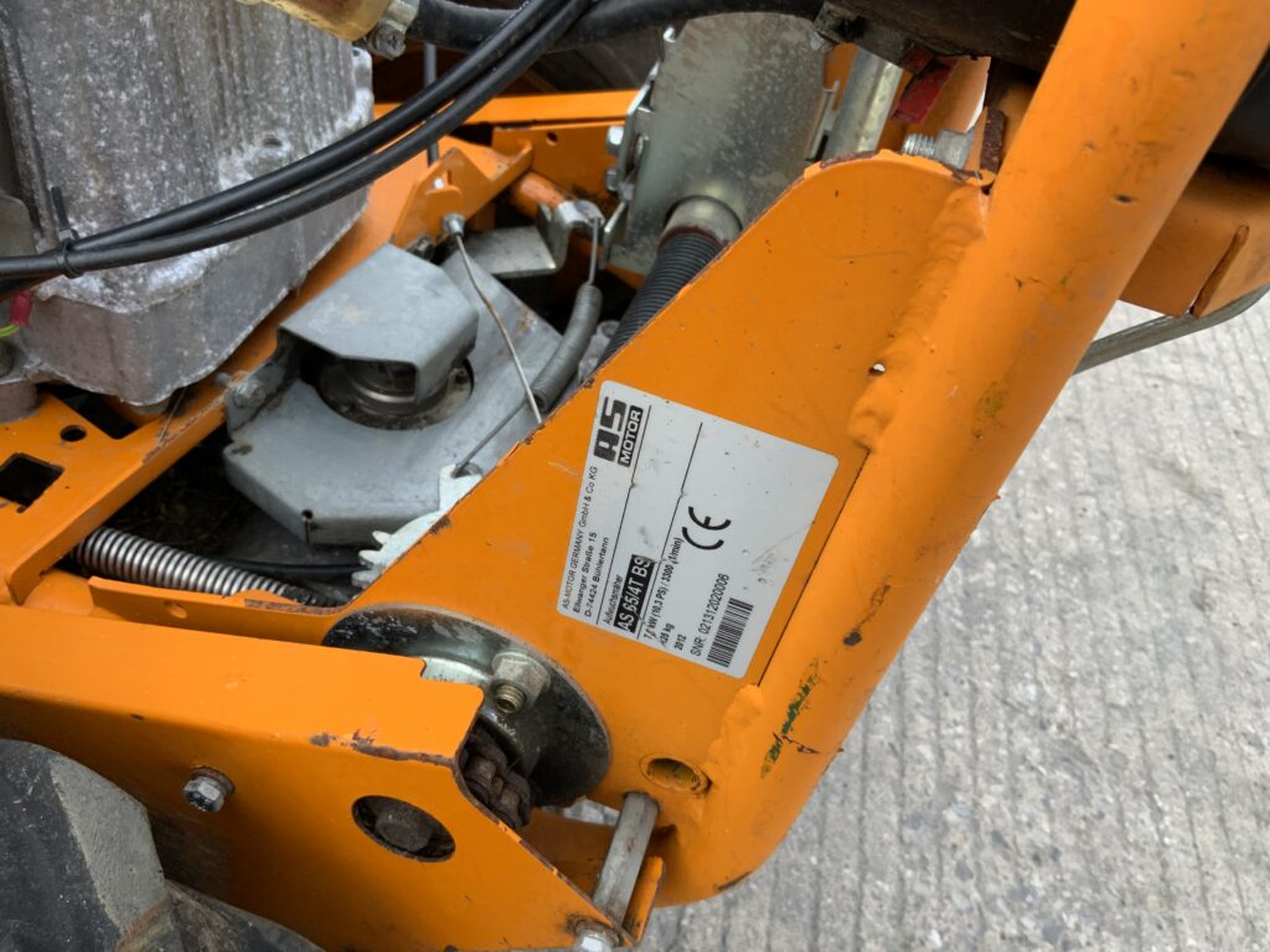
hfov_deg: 61.7
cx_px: 635
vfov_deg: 48.2
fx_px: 1064
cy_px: 476
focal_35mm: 29
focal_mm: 3
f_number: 1.8
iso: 16
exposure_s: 1/125
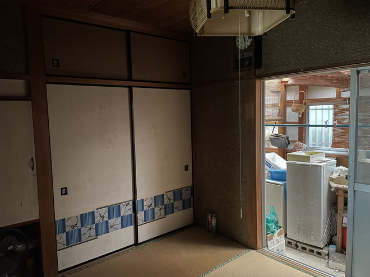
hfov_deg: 67.3
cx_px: 185
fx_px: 278
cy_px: 138
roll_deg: +2.2
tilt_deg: -4.8
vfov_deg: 53.1
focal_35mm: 26
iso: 500
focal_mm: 4.2
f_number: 1.6
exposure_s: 1/12
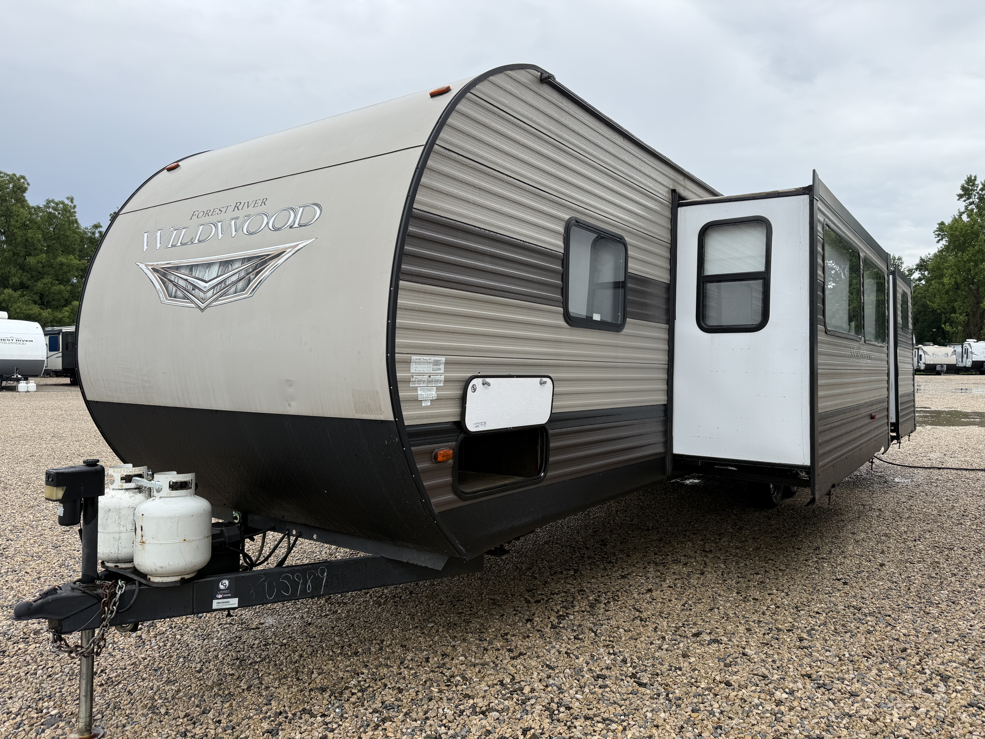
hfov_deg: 71.6
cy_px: 370
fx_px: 683
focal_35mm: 24
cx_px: 492
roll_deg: -0.7
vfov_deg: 56.8
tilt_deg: -2.1
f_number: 1.78
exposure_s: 1/1018
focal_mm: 6.76
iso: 80
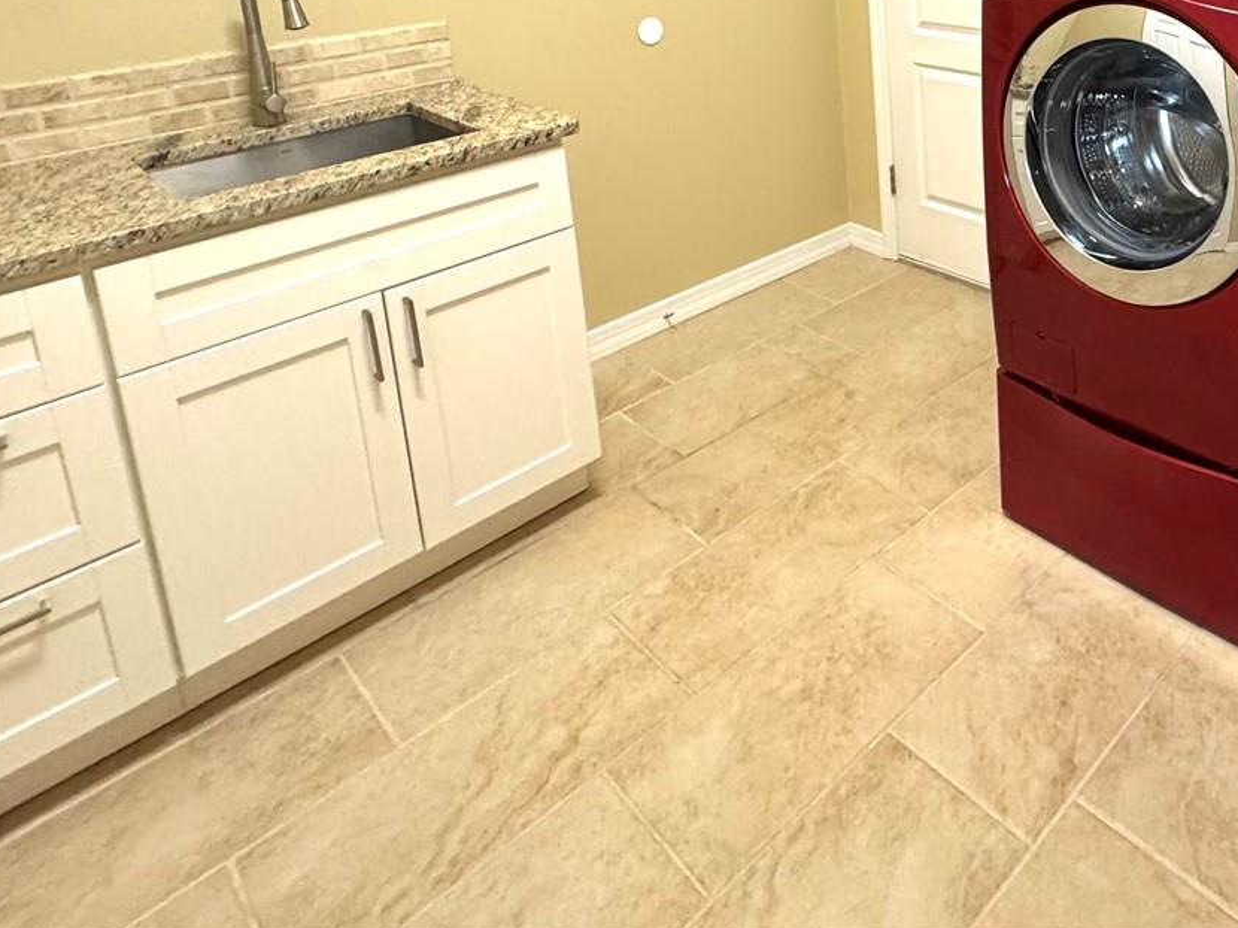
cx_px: 964
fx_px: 965
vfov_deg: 44.9
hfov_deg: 60.8
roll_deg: +2.0
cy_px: 39
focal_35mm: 27
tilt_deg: -12.1
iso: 400
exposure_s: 1/60
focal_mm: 2.22
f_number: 2.2
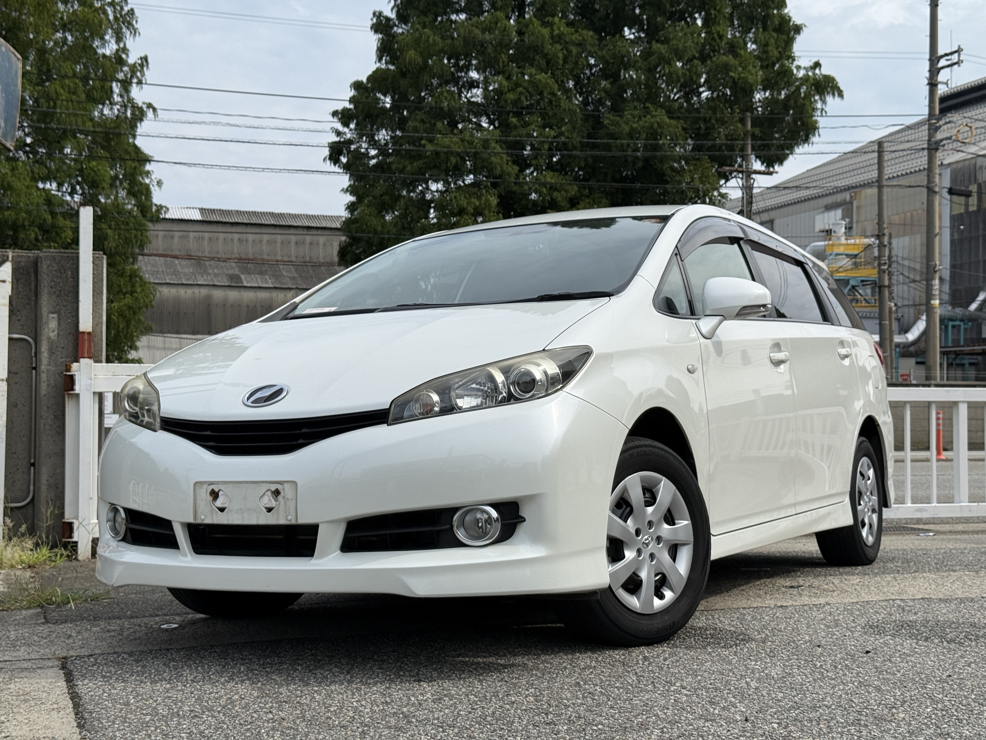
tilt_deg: +2.0
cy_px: 370
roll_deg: -0.3
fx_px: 1367
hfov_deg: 39.7
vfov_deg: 30.3
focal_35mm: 48
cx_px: 493
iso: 64
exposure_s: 1/5587
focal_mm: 6.76
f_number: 1.78
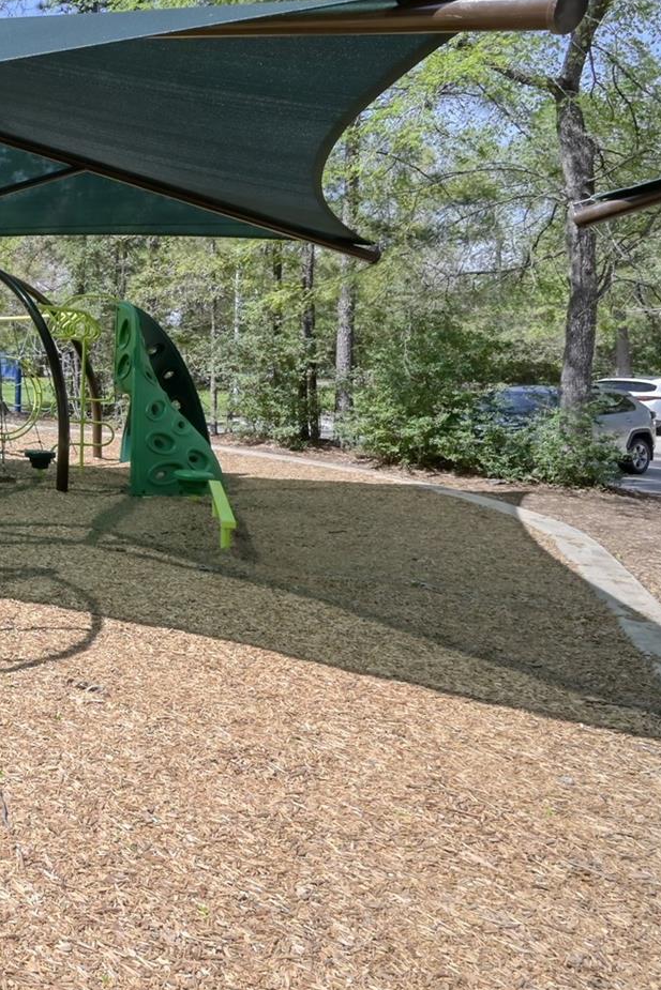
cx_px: -327
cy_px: 337
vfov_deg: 59.0
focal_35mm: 31
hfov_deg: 28.2
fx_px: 853
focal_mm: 14
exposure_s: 1/3200
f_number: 10
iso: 640
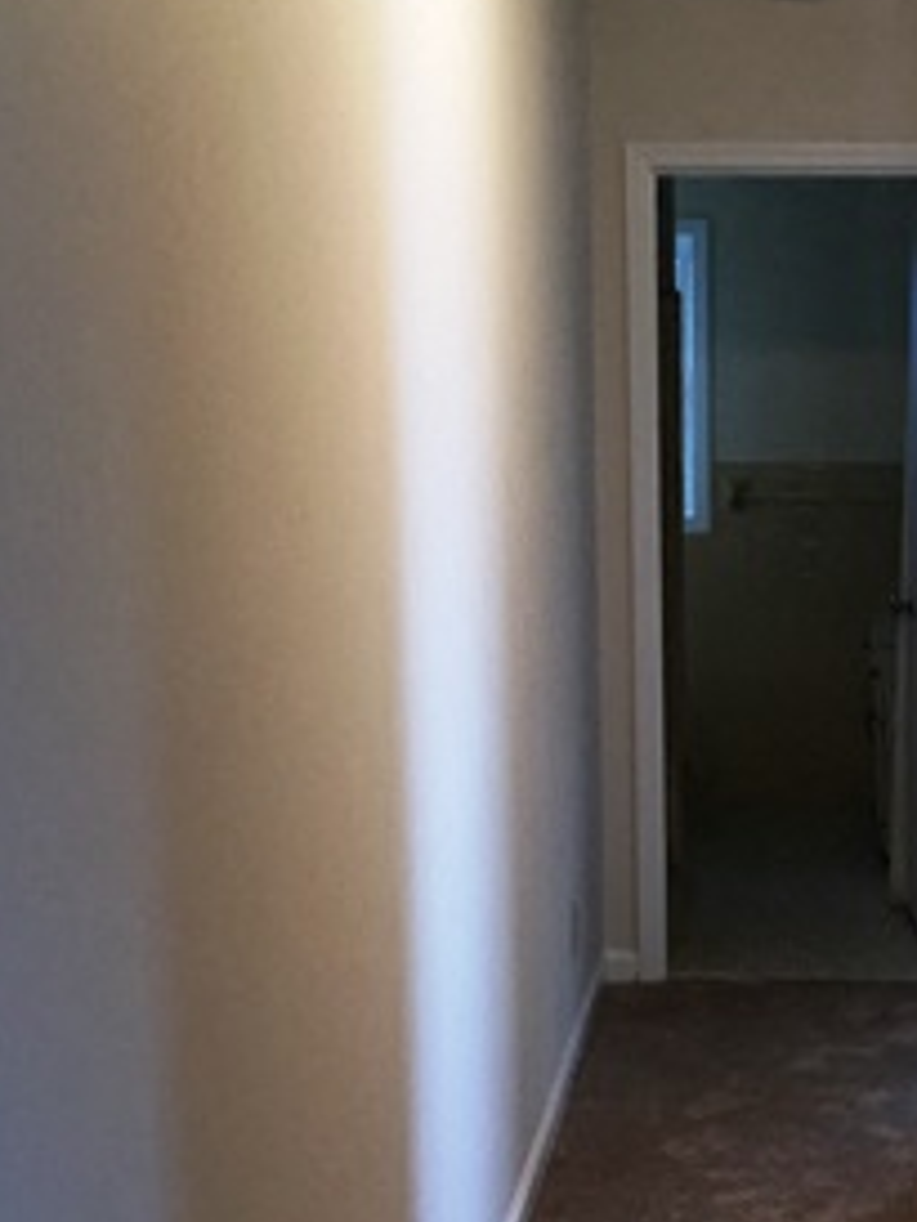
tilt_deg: -8.0
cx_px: 774
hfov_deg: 21.3
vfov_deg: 28.4
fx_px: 2400
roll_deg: +0.0
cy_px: 792
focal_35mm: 68
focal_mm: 4.15
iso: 125
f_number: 2.2
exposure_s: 1/30
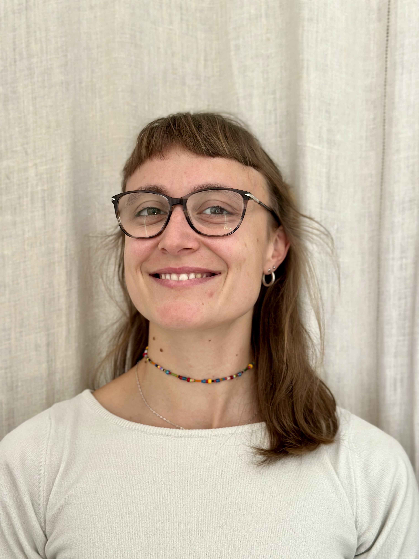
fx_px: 775
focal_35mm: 48
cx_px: 210
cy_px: 280
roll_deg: +0.0
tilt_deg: -1.5
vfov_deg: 39.7
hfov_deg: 30.3
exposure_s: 1/100
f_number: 1.78
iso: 125
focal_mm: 6.86
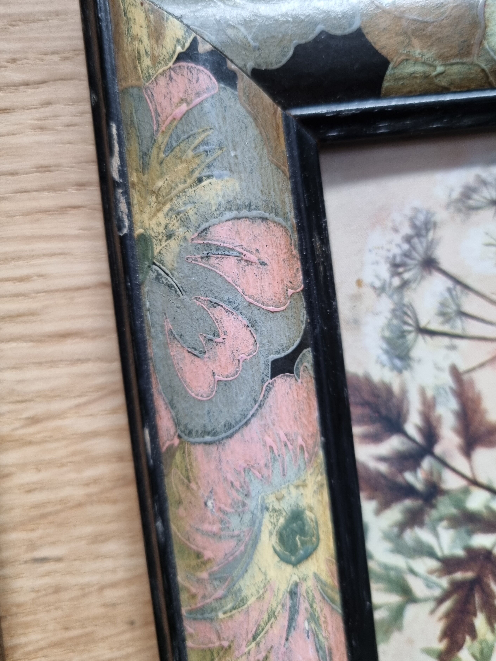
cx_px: 255
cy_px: 307
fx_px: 535
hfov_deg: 49.7
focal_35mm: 28
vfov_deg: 63.4
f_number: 1.8
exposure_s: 1/50
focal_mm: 5.4
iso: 250
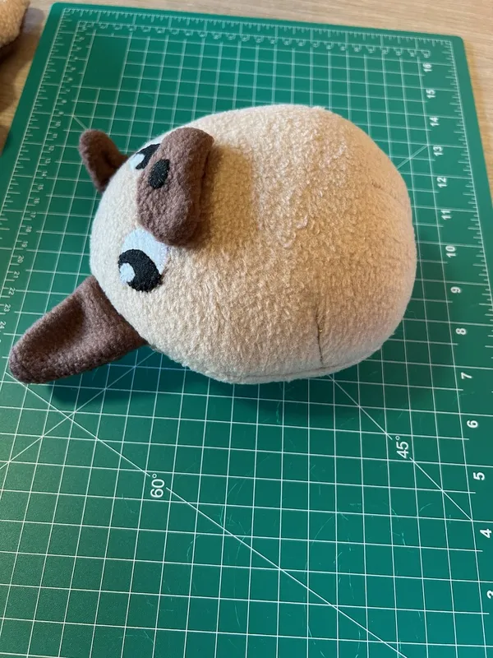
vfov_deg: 67.3
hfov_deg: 53.1
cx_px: 246
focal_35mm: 26
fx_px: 494
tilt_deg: -66.1
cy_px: 329
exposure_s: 1/60
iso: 160
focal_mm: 5.7
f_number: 1.5
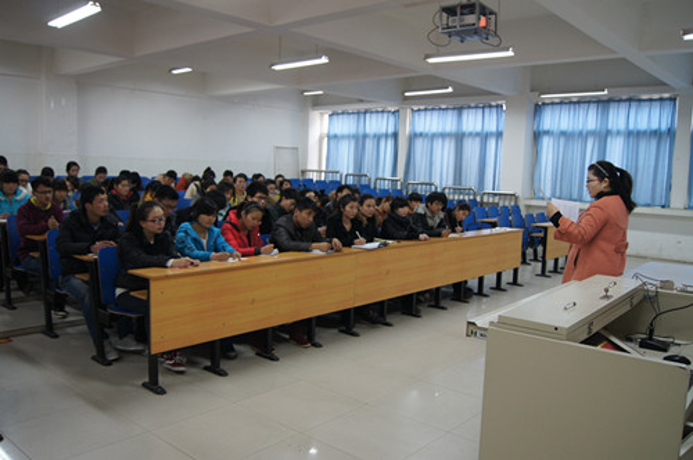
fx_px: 577
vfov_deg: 43.5
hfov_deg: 62.0
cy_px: 230
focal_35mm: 30
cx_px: 346
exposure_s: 1/30
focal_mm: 20
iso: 400
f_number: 3.5
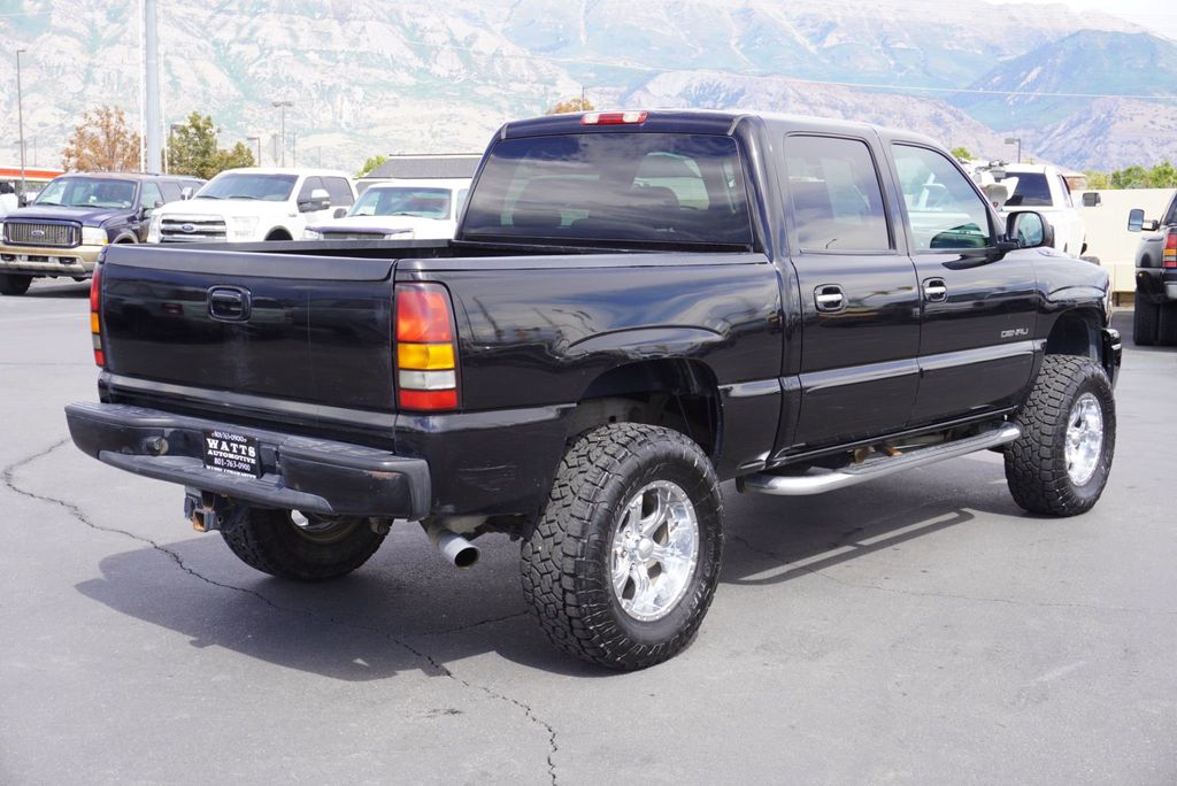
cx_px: 588
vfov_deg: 29.9
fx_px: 1472
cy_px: 393
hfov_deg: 43.6
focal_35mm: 45
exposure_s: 1/100
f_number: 7.1
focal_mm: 30
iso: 100
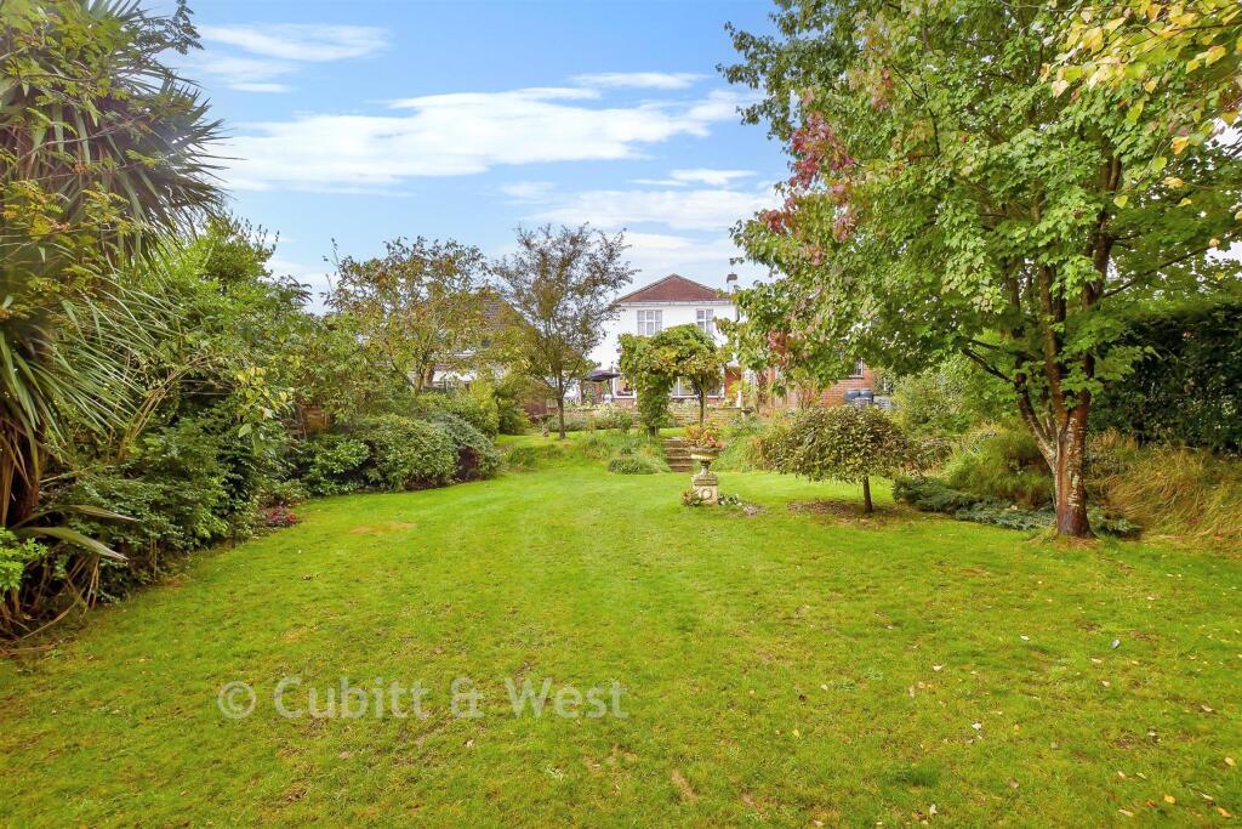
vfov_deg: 77.3
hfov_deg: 100.4
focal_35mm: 15
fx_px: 518
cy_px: 414
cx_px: 621
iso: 400
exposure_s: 1/250
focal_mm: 10
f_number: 9
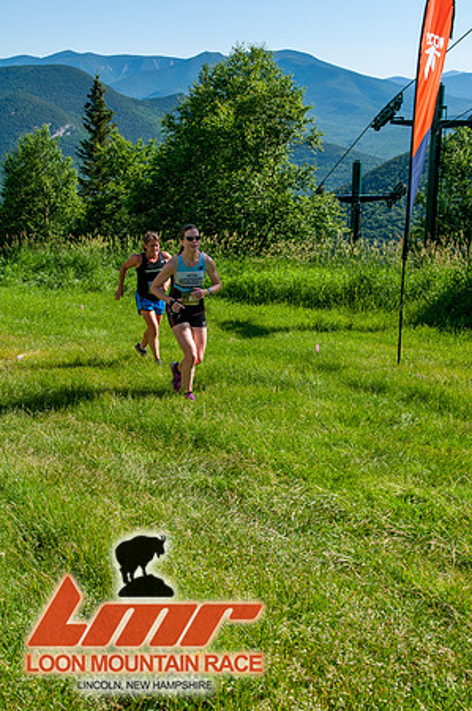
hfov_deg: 26.4
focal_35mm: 51
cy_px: 356
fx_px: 1005
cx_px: 236
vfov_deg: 38.9
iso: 200
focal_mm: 34
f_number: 8
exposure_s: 1/400
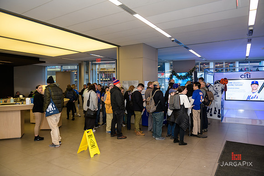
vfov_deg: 53.2
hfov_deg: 73.7
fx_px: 176
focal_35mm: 24
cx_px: 132
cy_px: 88
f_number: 3.2
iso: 400
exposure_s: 1/125
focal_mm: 24
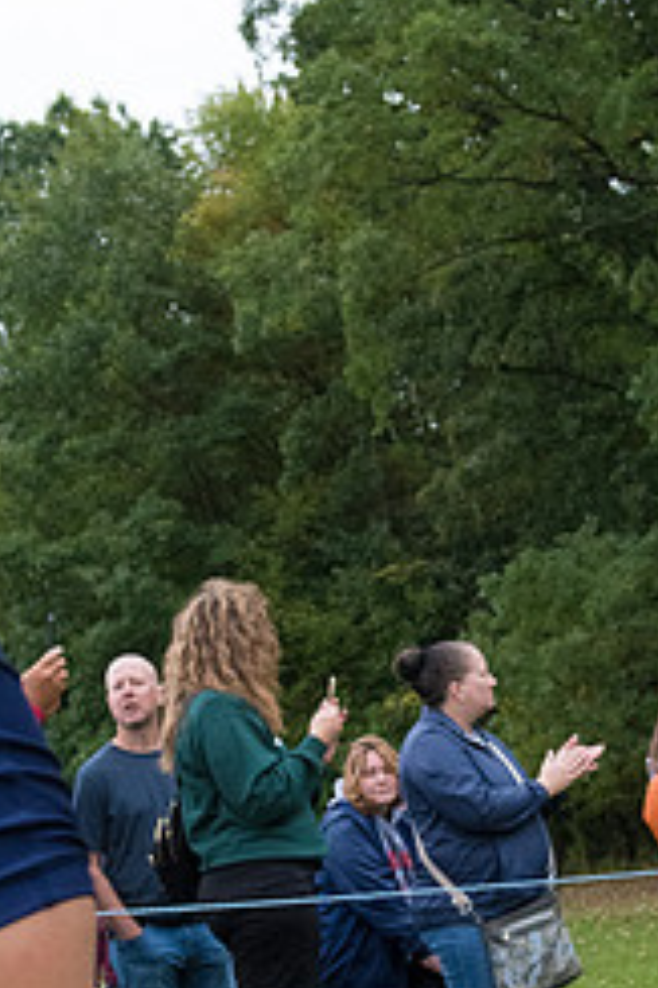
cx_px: 495
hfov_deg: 20.4
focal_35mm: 66
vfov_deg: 30.3
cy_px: 657
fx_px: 1812
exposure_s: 1/1600
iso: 3200
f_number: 5.6
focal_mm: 24
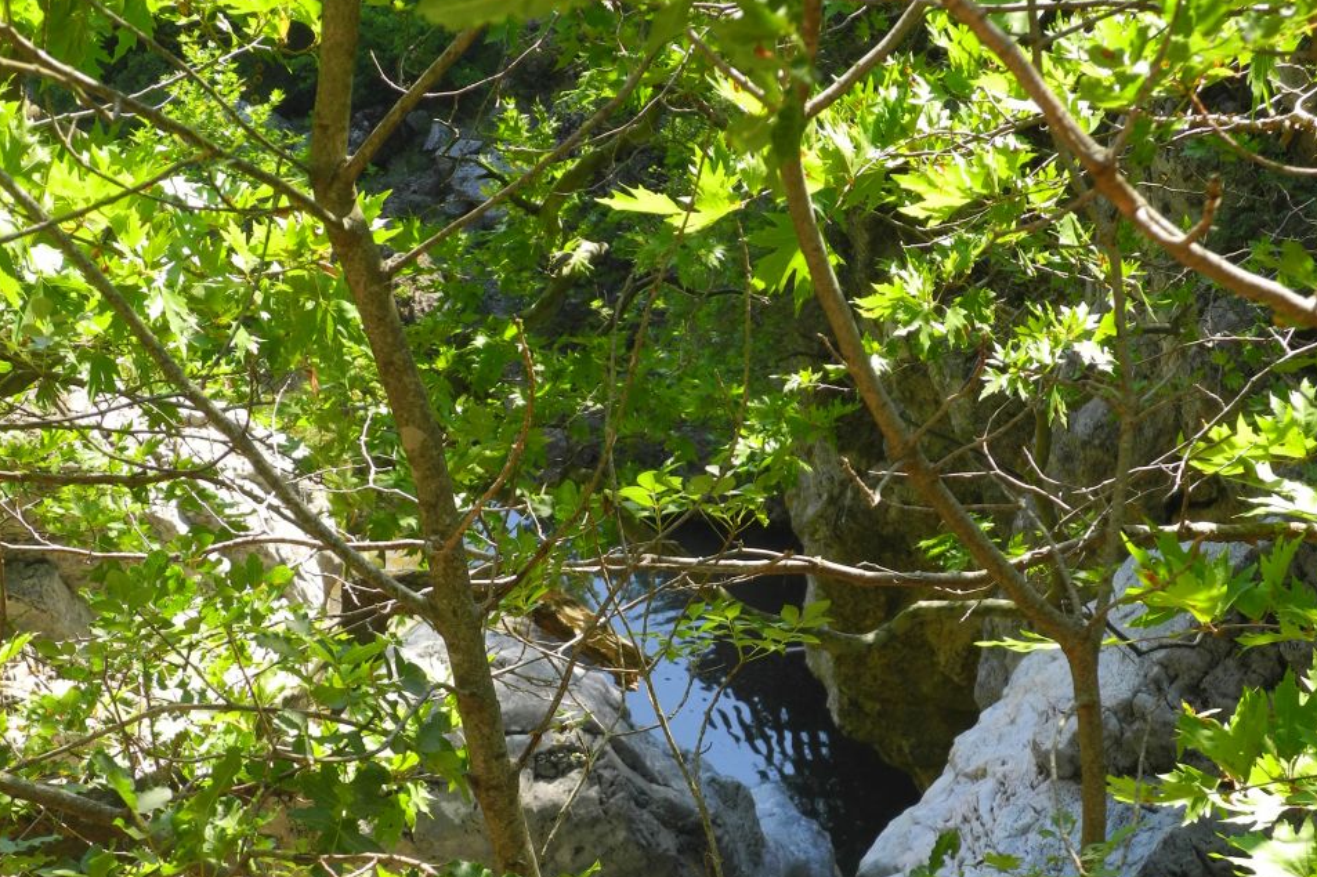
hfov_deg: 21.5
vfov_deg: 14.3
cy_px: 709
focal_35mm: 95
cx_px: 661
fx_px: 3475
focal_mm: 14.5
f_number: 4
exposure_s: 1/200
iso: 100
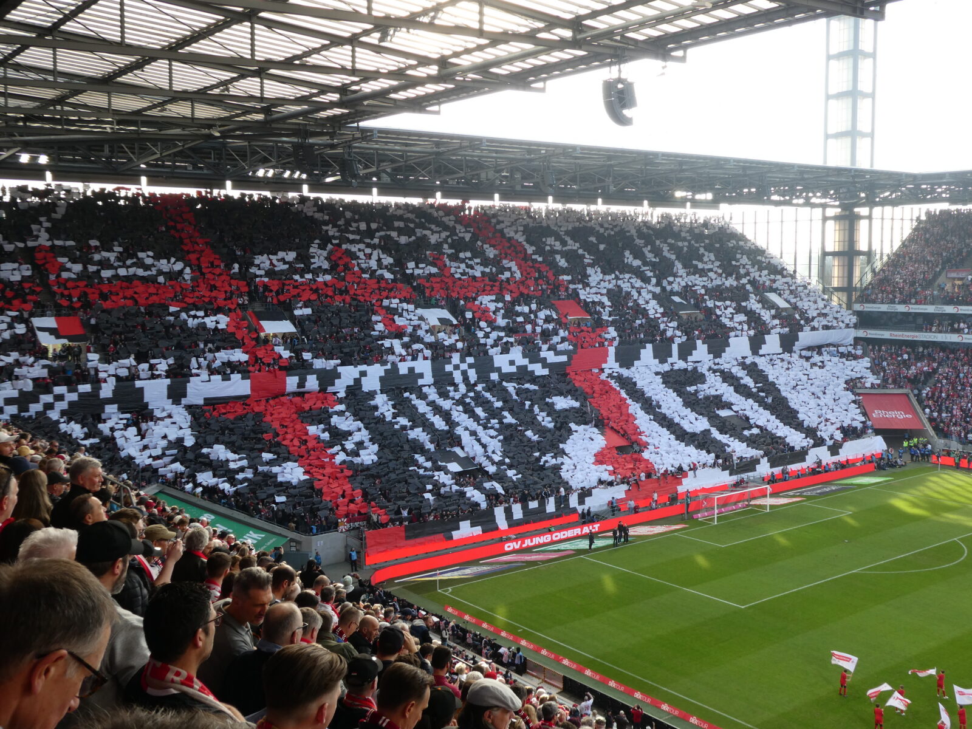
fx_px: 983
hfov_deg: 52.6
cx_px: 486
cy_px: 364
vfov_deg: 40.7
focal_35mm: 35
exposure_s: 1/100
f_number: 3.7
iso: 80
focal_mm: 6.3
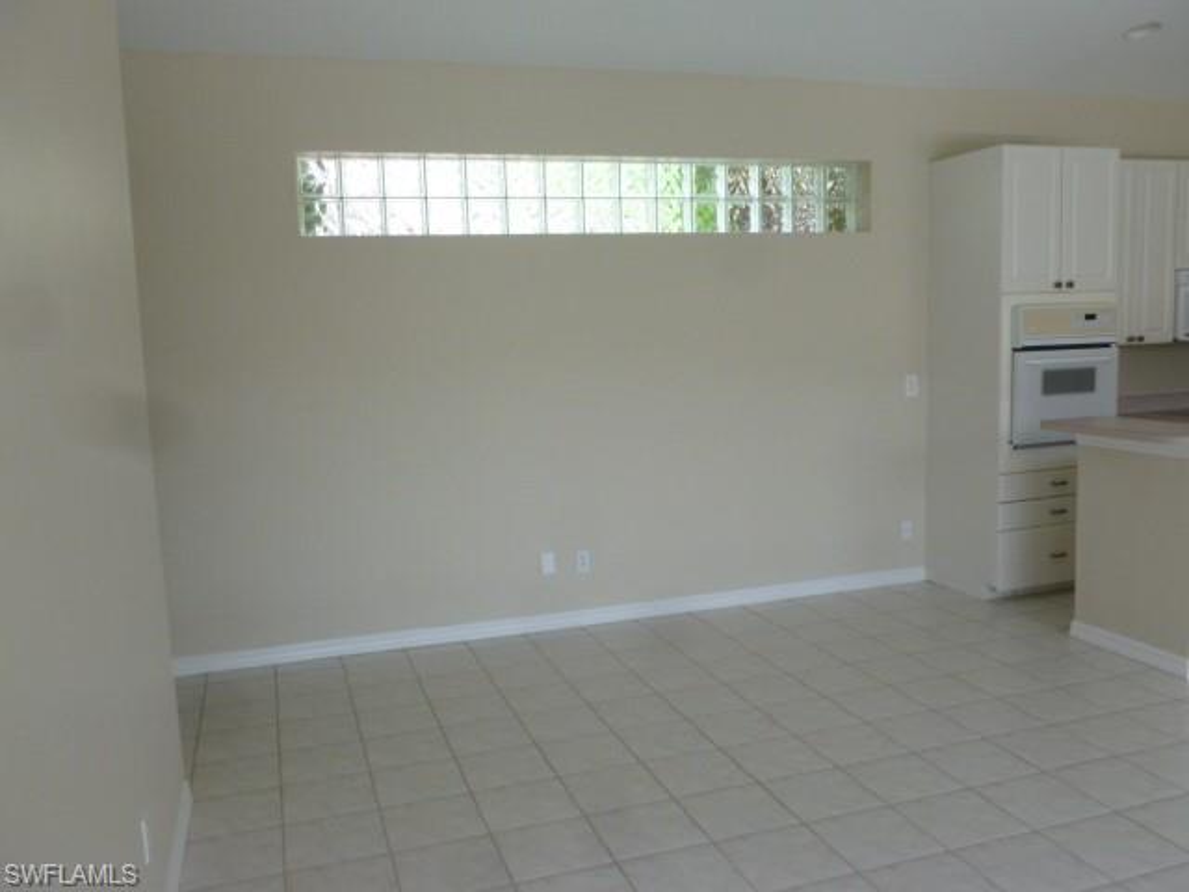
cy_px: 446
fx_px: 962
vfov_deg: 49.7
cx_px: 594
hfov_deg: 63.4
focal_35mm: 28
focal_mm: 5
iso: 200
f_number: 3.3
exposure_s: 1/60
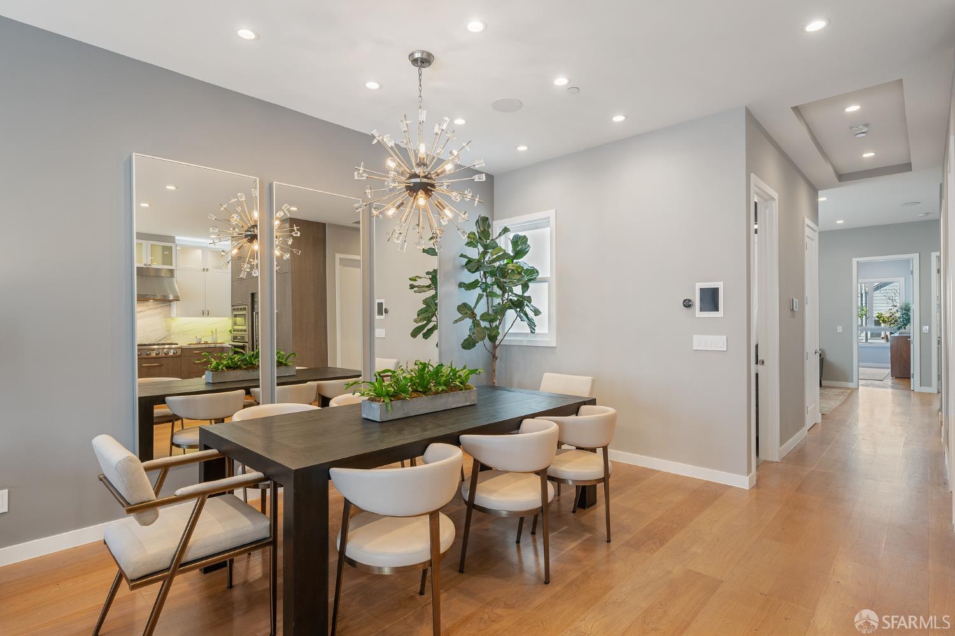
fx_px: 472
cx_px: 478
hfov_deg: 90.7
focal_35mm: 18
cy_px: 318
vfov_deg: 67.9
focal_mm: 17.8
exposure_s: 1/2.5
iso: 100
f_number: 9
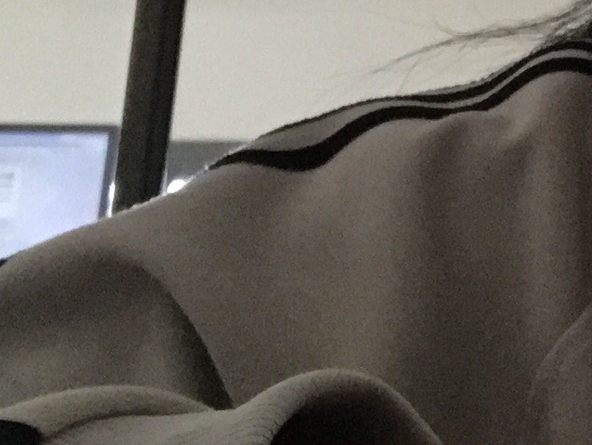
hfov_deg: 14.8
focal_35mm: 124
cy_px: 39
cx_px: 869
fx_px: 2122
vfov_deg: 11.9
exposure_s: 1/33
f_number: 2.2
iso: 200
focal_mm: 2.87
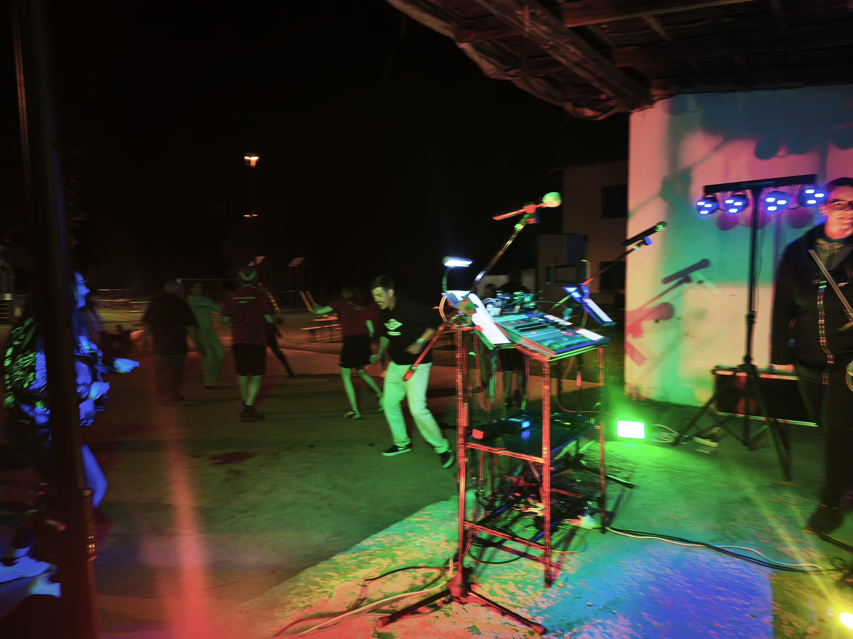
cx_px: 426
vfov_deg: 58.9
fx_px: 567
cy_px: 320
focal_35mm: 23
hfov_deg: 73.9
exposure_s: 1/273
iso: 3200
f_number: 1.7
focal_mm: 5.35
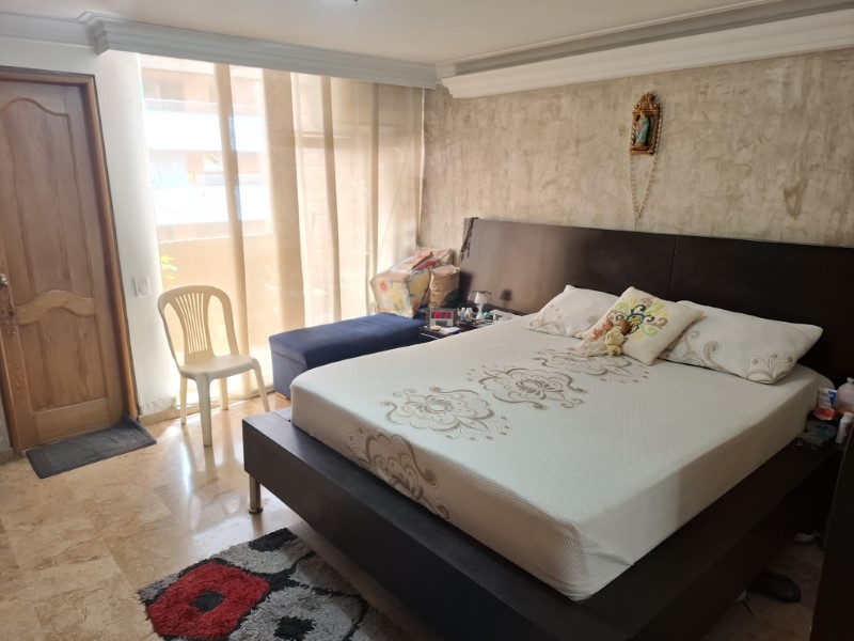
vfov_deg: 58.9
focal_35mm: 23
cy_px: 320
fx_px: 567
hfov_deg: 73.9
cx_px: 427
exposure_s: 1/25
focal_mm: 5.54
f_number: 1.8
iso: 500
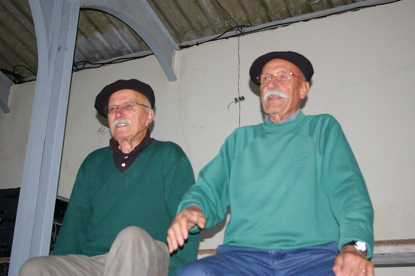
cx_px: 208
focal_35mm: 50
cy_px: 138
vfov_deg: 27.2
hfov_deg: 40.0
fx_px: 570
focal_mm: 33
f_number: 4
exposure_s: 1/125
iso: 200
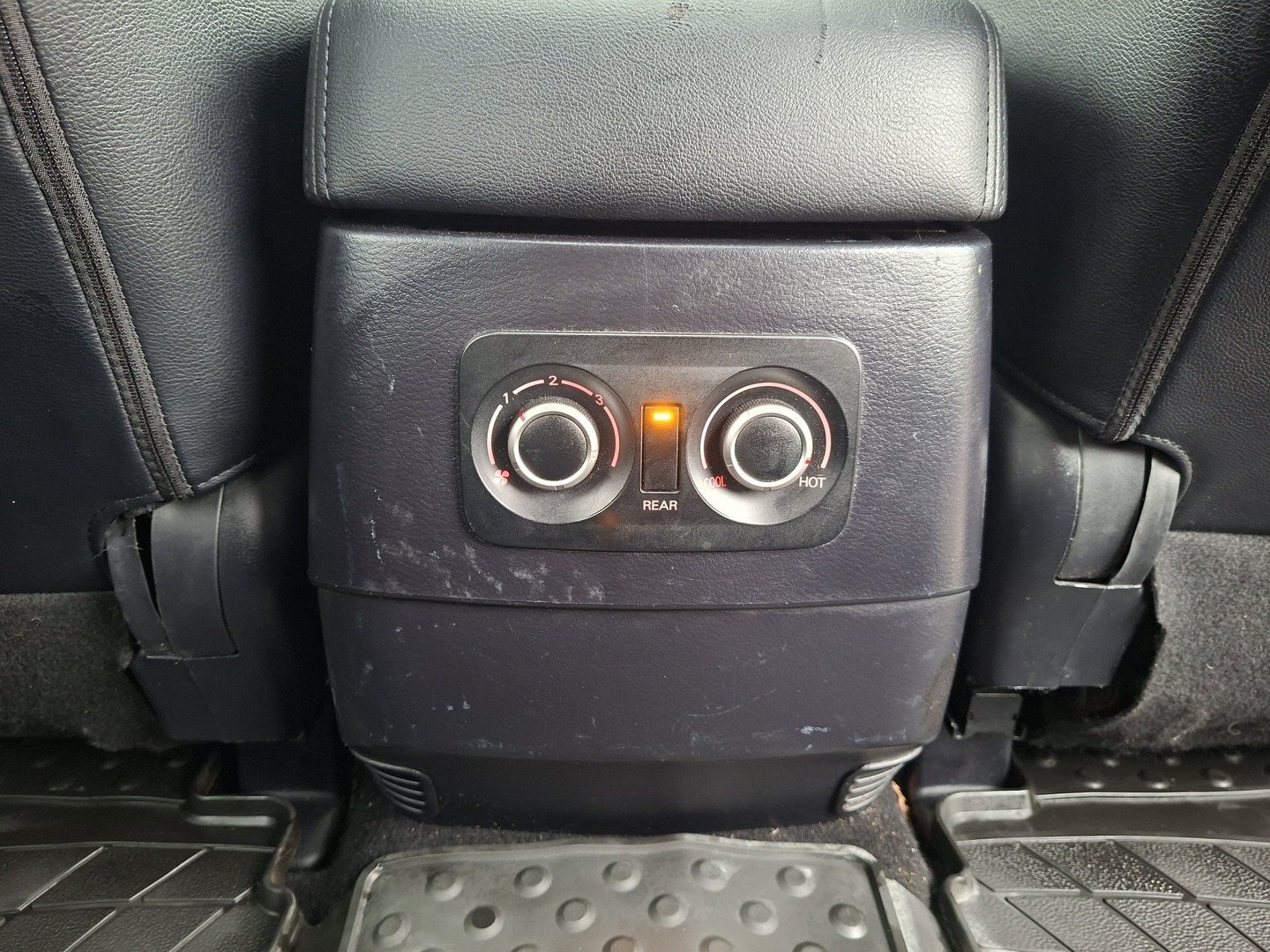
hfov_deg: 73.9
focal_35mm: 23
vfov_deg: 58.9
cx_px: 635
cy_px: 476
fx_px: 844
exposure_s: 1/33
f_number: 1.8
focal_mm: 5.54
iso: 400
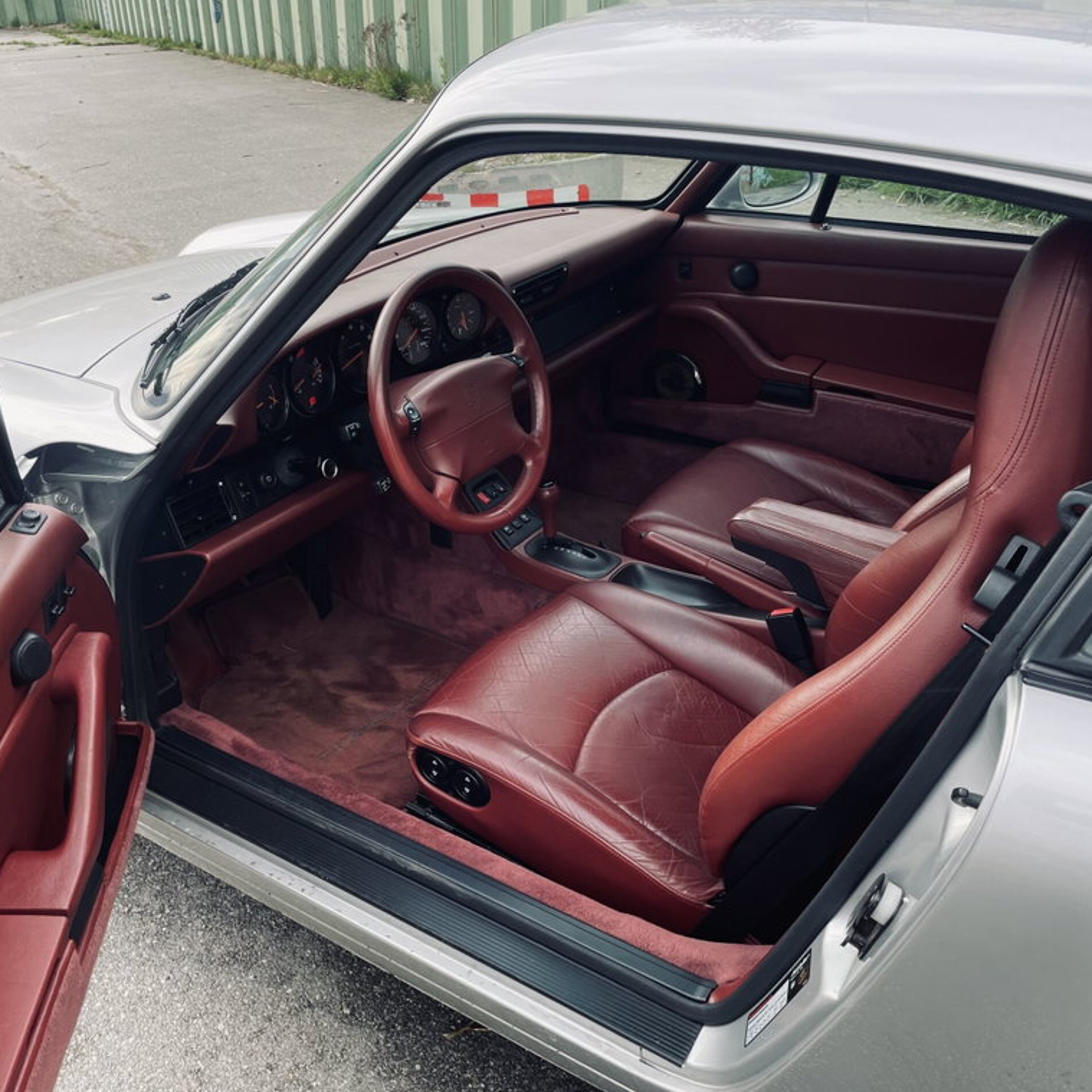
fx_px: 1106
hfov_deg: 52.3
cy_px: 541
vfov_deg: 52.5
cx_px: 455
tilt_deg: -26.7
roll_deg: +3.5
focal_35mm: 31
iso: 32
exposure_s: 1/419
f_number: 1.6
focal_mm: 4.2
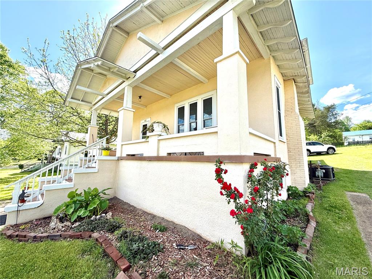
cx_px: 186
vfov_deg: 85.7
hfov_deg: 102.1
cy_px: 140
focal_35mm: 14
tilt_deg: +8.3
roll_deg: -1.3
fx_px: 150
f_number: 2.2
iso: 50
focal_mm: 2.22
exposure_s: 1/770
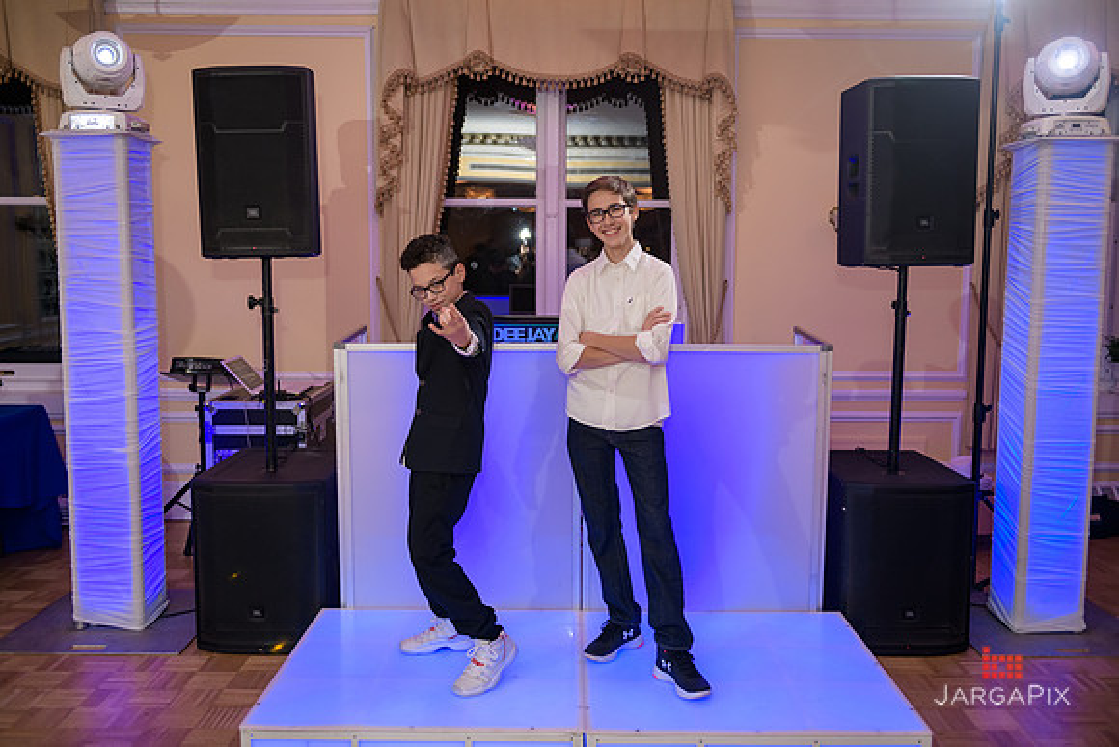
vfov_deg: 41.1
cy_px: 374
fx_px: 995
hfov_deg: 58.7
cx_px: 560
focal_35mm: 32
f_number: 3.2
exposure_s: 1/125
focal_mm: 32
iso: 500
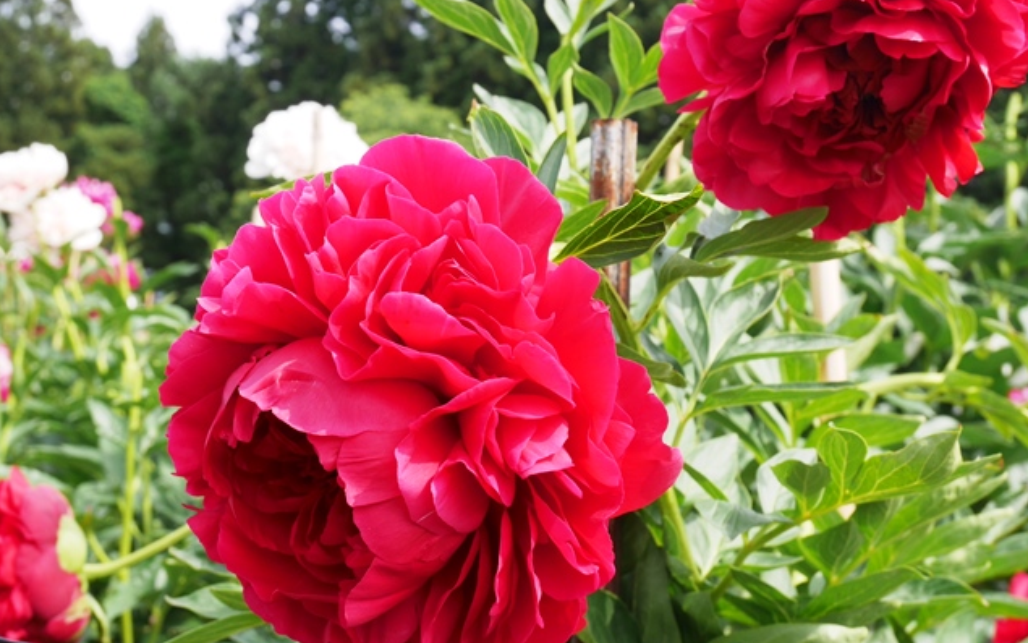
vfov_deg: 27.4
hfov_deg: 42.6
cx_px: 512
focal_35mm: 47
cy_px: 266
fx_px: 1317
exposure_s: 1/200
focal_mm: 22
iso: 200
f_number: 7.1
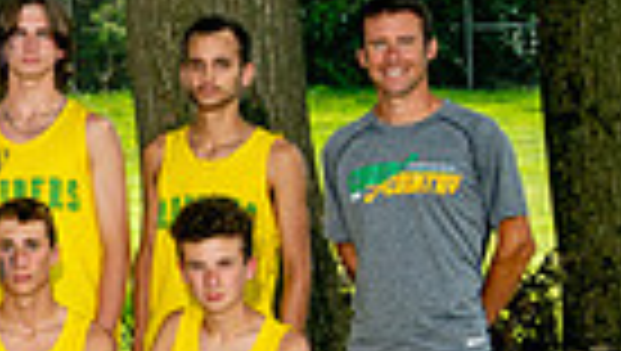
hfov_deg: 8.0
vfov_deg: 4.8
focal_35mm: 256
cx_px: -665
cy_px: 247
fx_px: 4220
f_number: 10
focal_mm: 48
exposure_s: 1/160
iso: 200
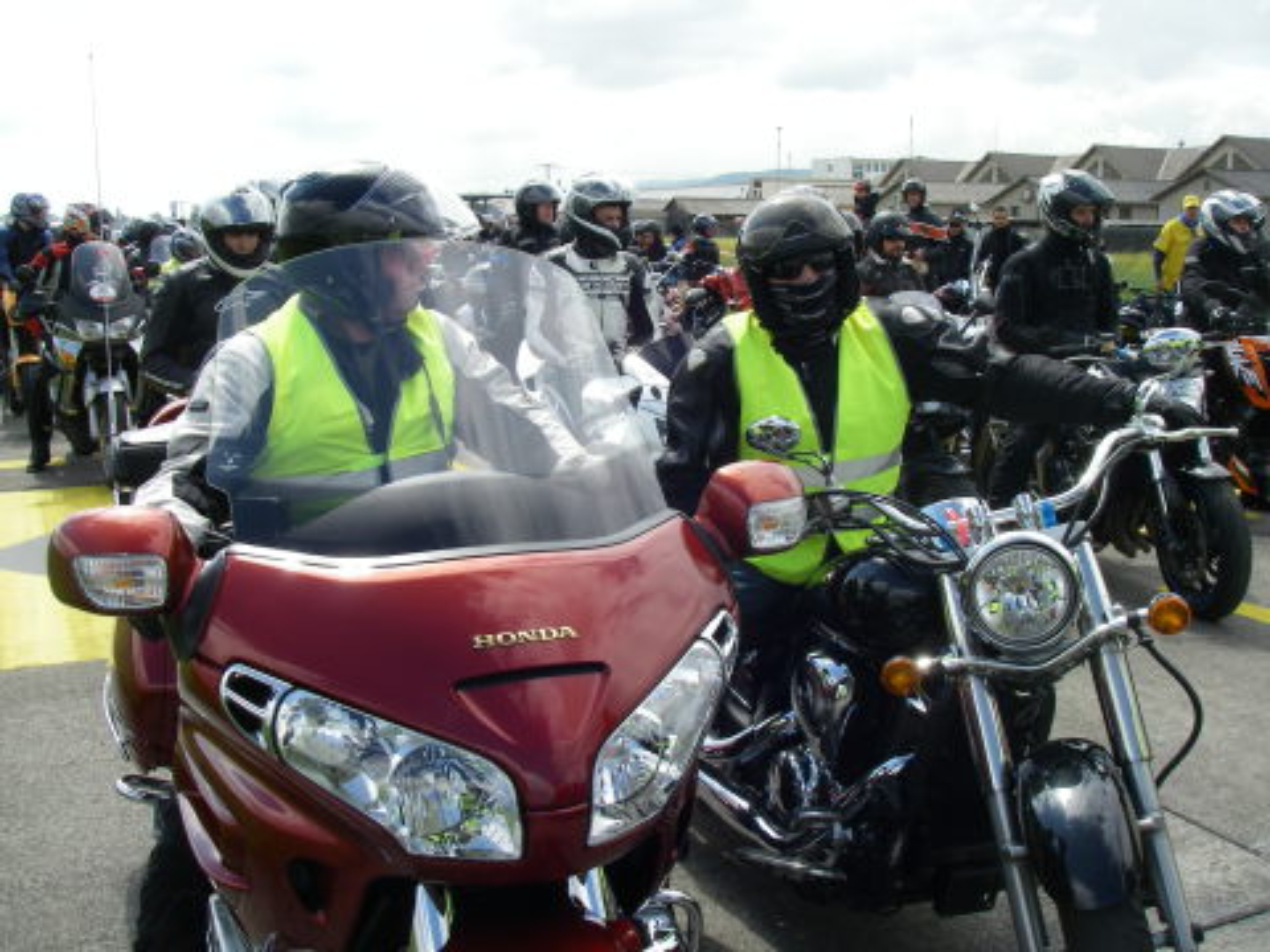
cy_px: 476
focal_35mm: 38
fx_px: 1394
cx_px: 635
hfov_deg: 49.0
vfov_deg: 37.7
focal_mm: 6.3
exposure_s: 1/125
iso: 64
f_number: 6.6
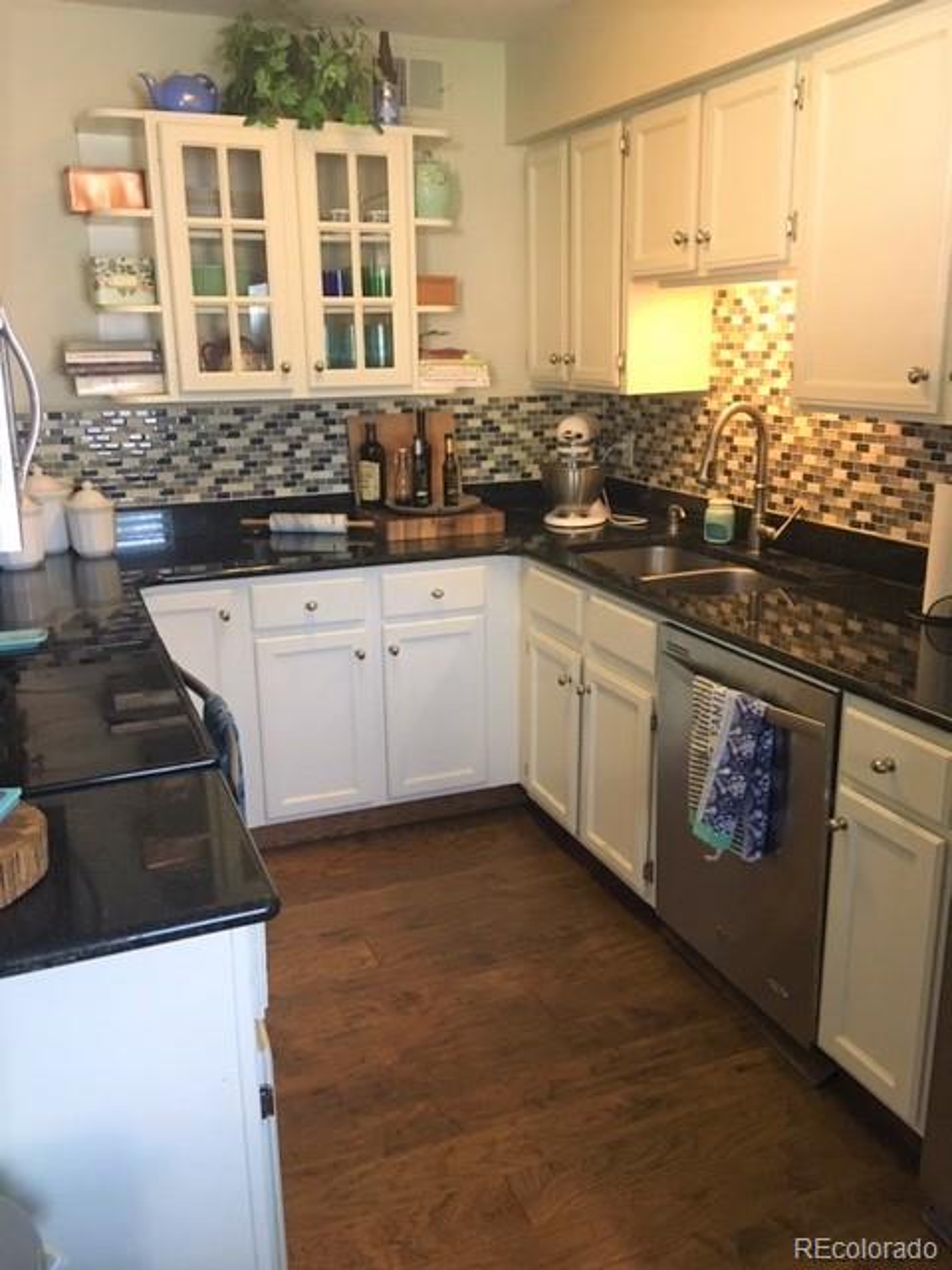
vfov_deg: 61.7
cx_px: 476
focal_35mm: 29
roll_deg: +1.2
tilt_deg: -15.4
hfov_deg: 48.2
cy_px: 635
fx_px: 1063
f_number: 2.2
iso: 200
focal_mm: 4.15
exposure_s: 1/30
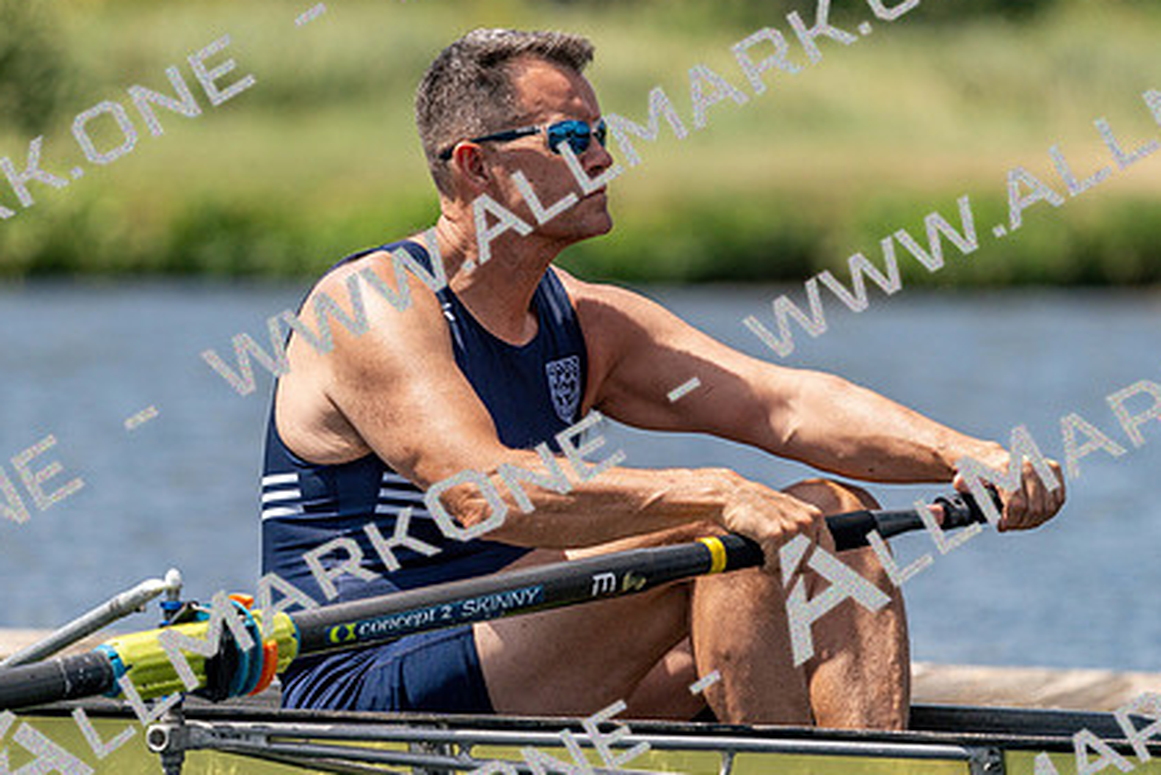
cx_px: 543
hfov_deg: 3.5
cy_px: 404
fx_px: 19259
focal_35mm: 597
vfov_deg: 2.3
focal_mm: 433
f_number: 6.3
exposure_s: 1/2000
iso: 320
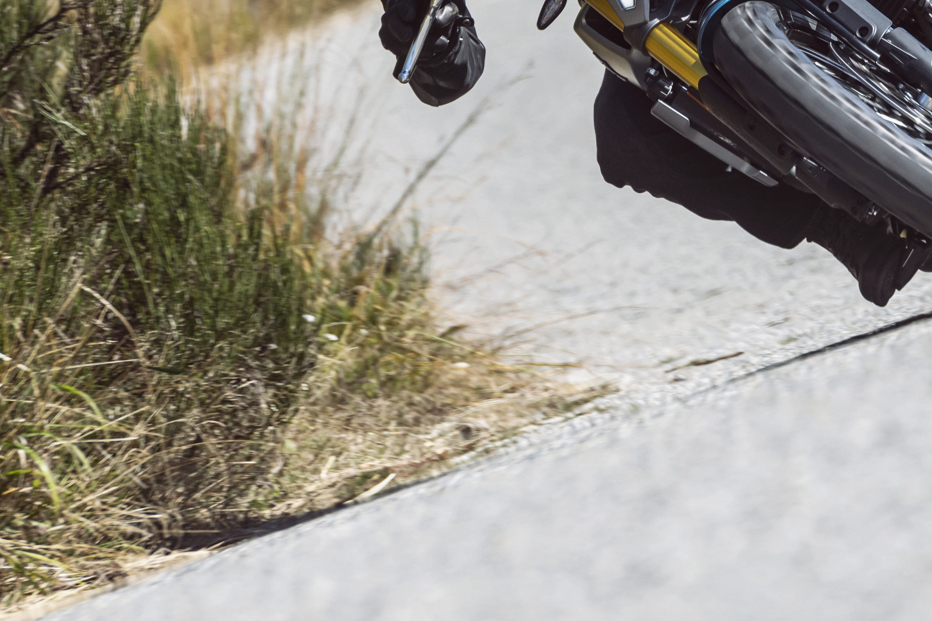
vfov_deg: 2.5
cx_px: 856
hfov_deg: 3.8
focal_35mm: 543
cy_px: -206
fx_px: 14056
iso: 80
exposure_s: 1/500
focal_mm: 200
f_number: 5.6
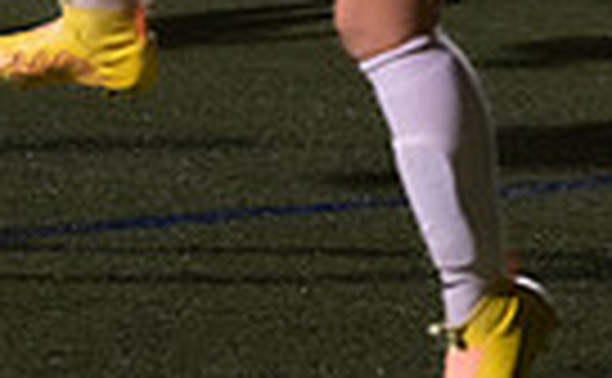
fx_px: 8512
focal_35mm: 512
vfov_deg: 2.5
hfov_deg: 4.1
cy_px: -262
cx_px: -709
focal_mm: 70
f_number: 2.8
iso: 3200
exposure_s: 1/1000
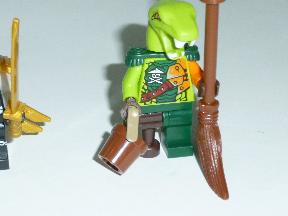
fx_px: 849
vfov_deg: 14.5
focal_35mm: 102
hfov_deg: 19.1
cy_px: 84
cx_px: 75
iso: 250
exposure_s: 1/60
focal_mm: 10.7
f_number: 4.3
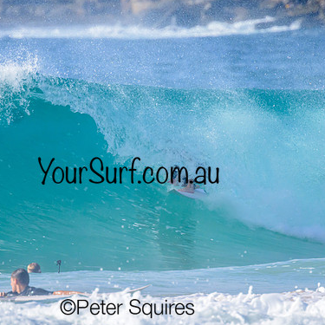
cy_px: 163
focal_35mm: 1078
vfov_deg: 1.6
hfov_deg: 1.6
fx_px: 11451
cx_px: 127
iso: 1250
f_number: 11
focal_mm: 800
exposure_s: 1/2000
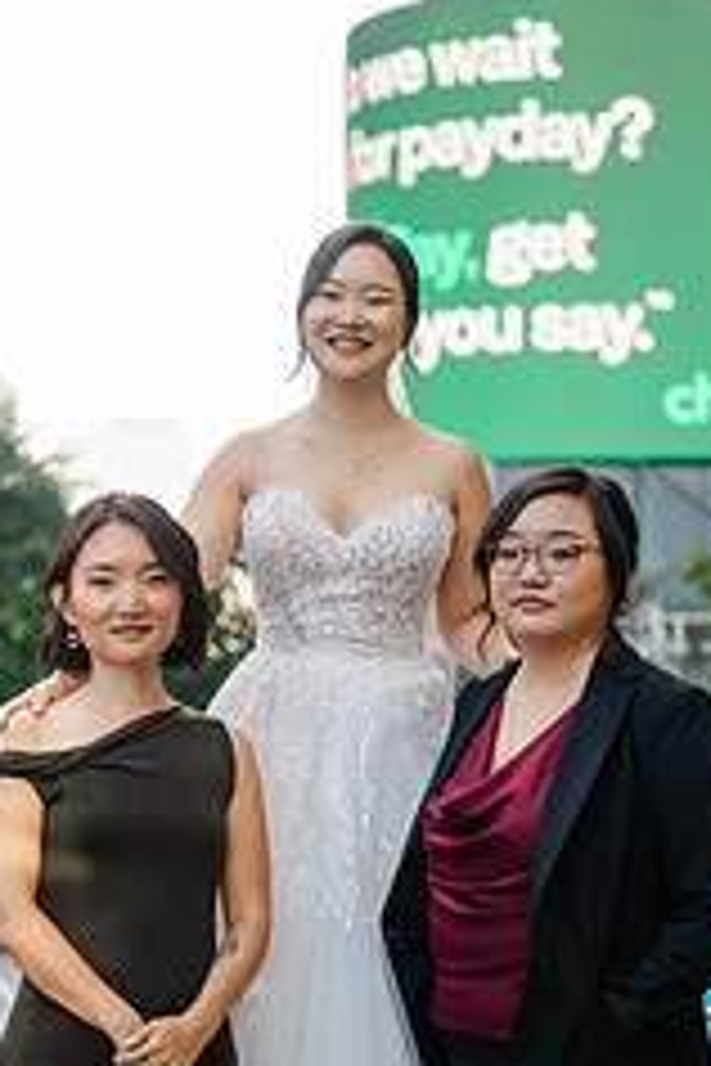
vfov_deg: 21.2
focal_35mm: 95
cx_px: 302
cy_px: 855
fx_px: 2814
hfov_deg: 14.4
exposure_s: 1/500
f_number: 2
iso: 80
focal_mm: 50
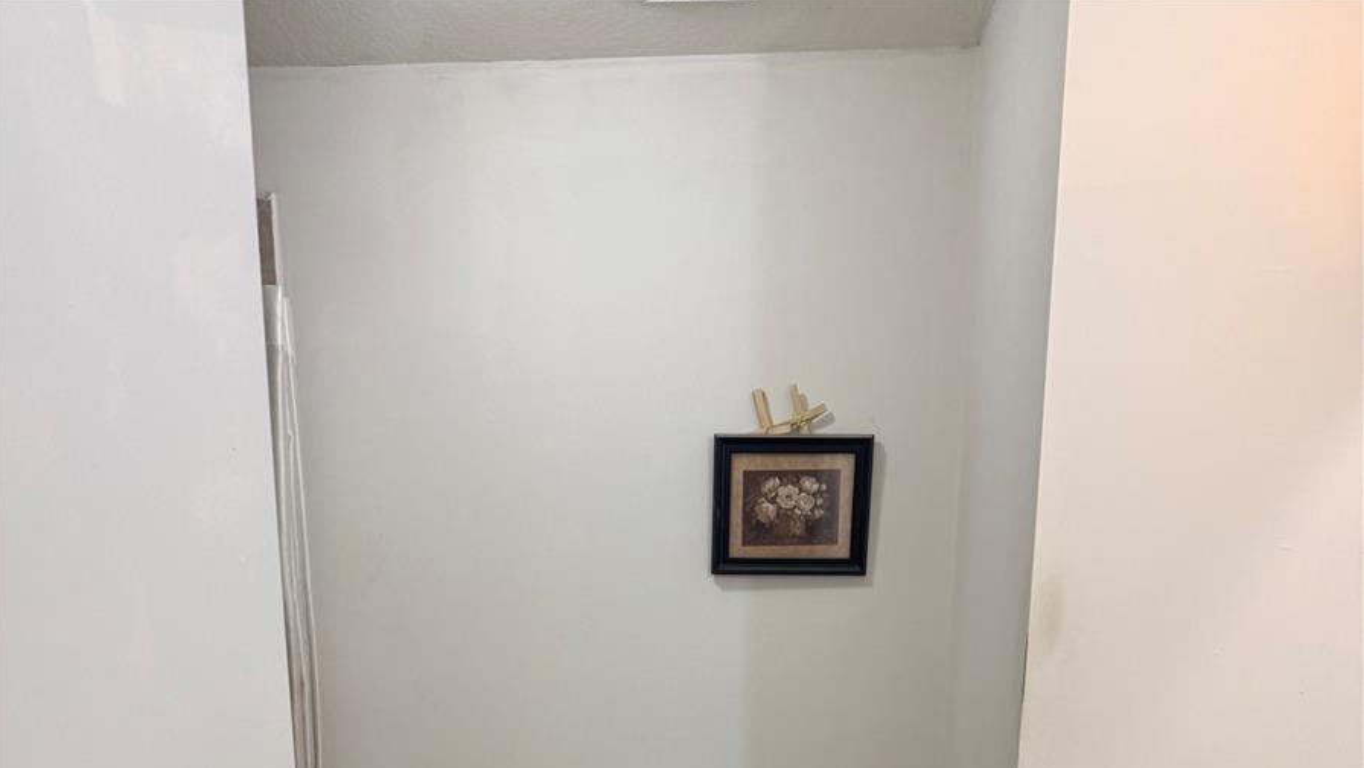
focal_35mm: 35
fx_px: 1266
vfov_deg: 29.3
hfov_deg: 56.6
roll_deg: +0.1
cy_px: 911
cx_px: 680
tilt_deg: -12.4
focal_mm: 6.76
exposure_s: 1/120
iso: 160
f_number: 1.78
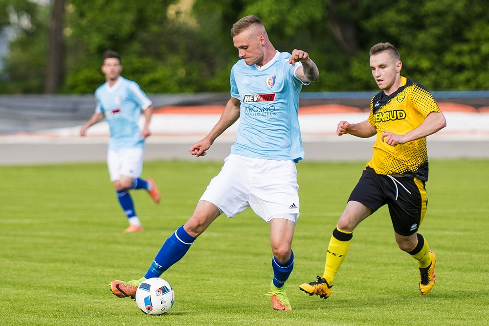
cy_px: 163
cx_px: 244
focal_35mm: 160
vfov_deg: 8.6
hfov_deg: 12.8
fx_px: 2172
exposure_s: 1/1600
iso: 200
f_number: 2.8
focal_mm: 160
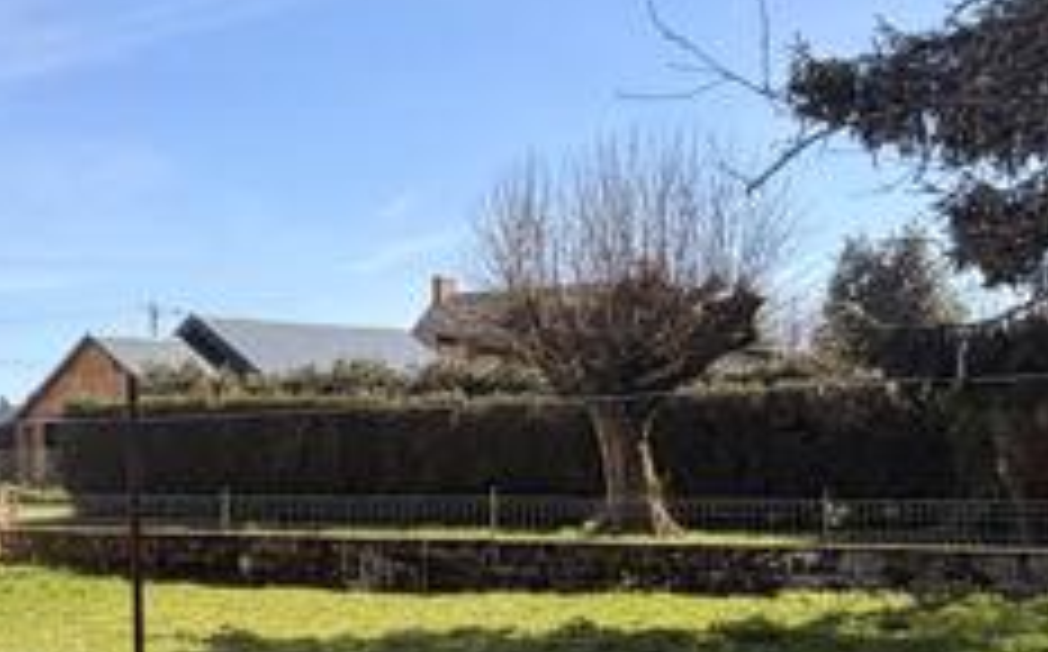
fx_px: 1455
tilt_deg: +1.7
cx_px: 117
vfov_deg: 25.2
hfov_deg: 37.2
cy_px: 378
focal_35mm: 51
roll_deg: +1.5
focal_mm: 2.22
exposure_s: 1/770
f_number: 2.2
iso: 25
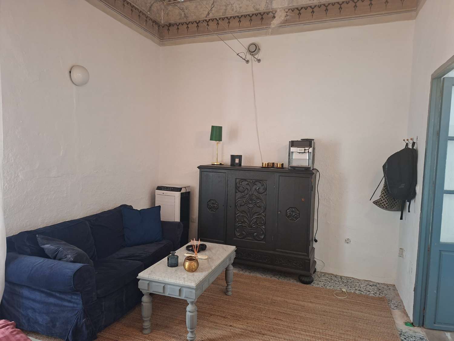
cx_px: 227
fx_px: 302
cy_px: 170
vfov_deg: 58.9
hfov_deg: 73.9
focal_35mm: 23
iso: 500
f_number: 1.8
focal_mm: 5.54
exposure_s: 1/25
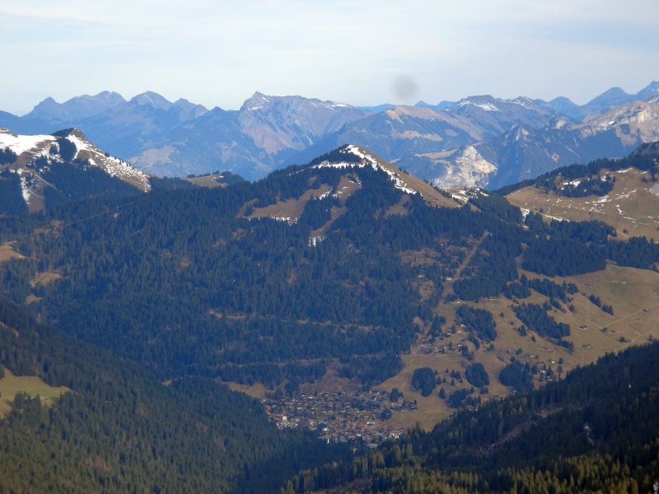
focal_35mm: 115
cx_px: 330
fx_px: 2189
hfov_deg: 17.1
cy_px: 247
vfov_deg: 12.9
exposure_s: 1/200
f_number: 5.6
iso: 80
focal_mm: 19.68
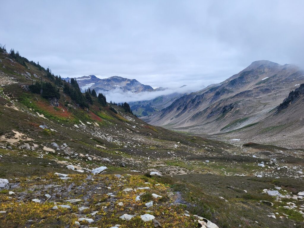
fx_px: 228
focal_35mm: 26
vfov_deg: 53.1
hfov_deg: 67.3
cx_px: 152
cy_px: 114
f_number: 1.8
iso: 40
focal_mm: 5.4
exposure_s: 1/1000
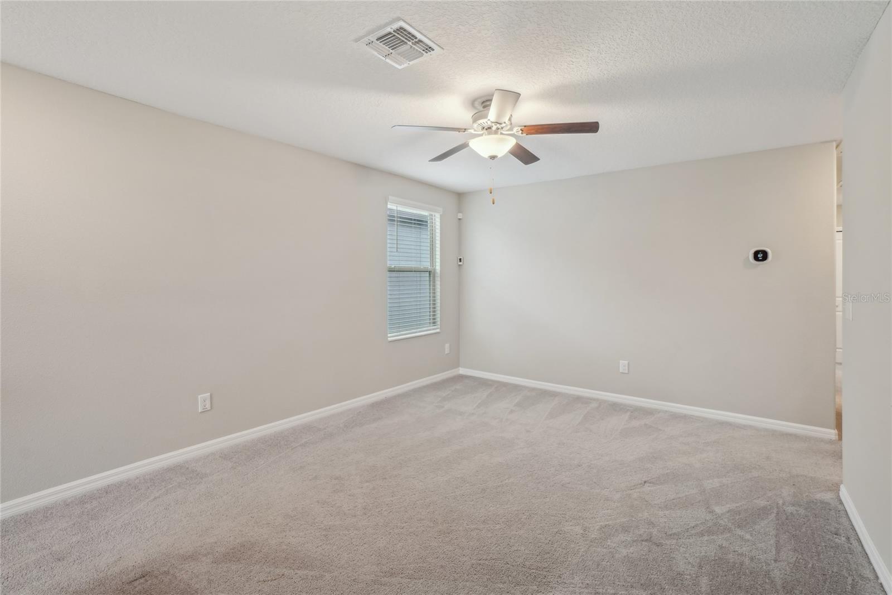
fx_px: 372
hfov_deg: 100.4
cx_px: 446
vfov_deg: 77.3
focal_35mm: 15
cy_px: 298
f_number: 8
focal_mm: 10
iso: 400
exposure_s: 1/15
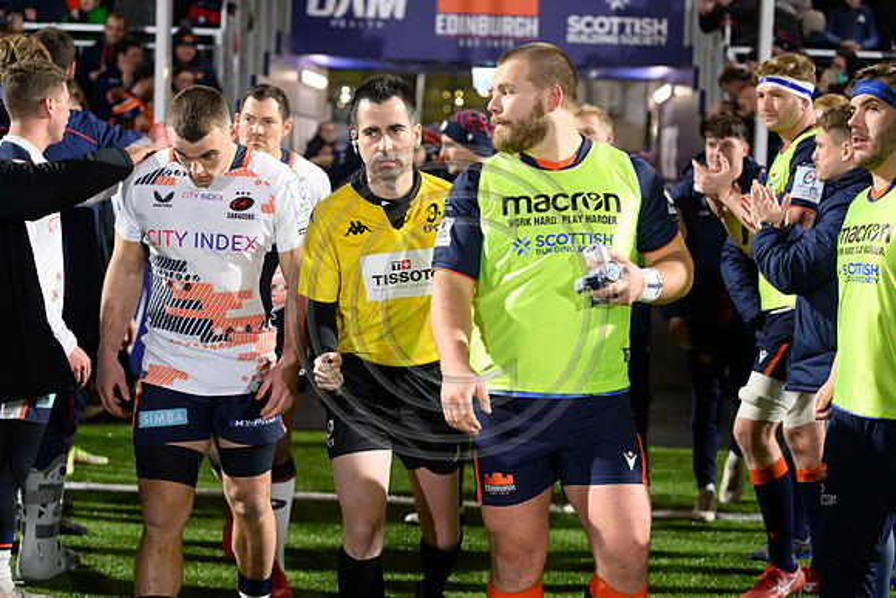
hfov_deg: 28.8
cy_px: 299
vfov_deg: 19.5
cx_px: 448
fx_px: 1743
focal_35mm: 70
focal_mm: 70
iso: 4000
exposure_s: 1/400
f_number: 3.2
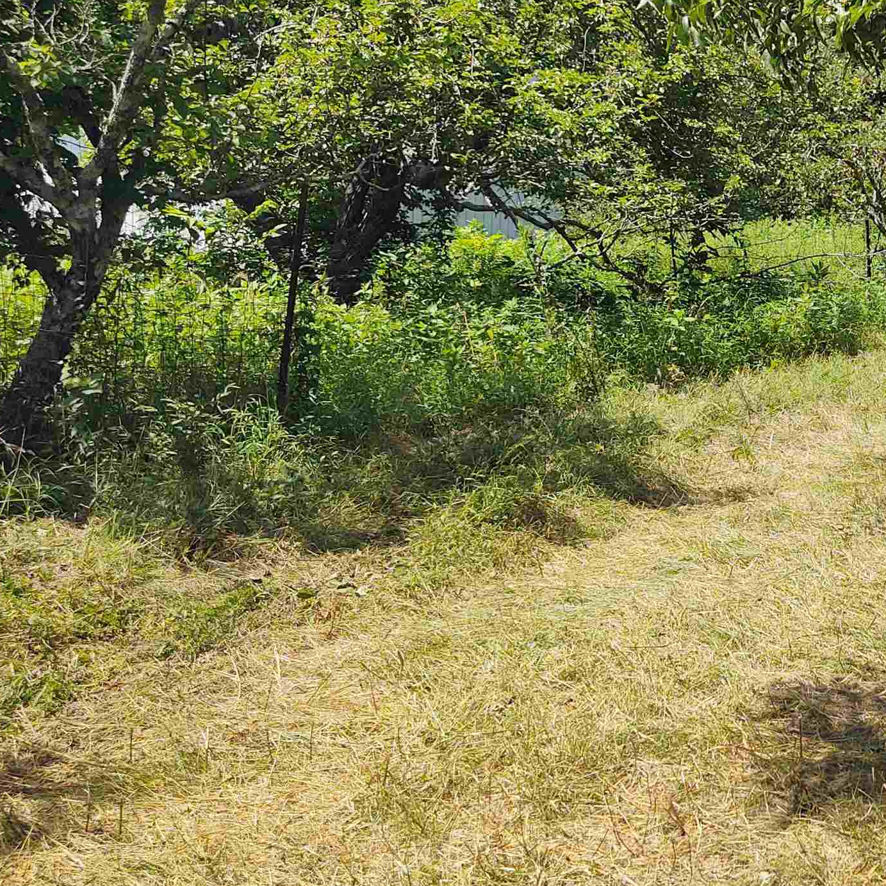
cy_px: 322
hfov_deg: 29.9
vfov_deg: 32.0
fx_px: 1535
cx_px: 893
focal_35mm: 53
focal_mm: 4.75
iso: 100
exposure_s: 1/2505
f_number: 1.7
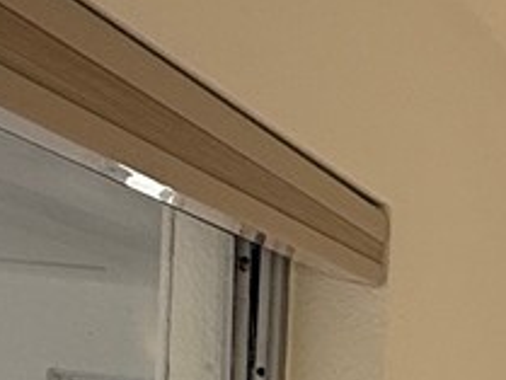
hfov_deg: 14.5
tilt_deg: -4.8
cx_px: 1073
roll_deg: -5.5
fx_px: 1565
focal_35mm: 107
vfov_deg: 12.7
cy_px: 670
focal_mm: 2.22
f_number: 2.2
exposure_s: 1/361
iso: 50
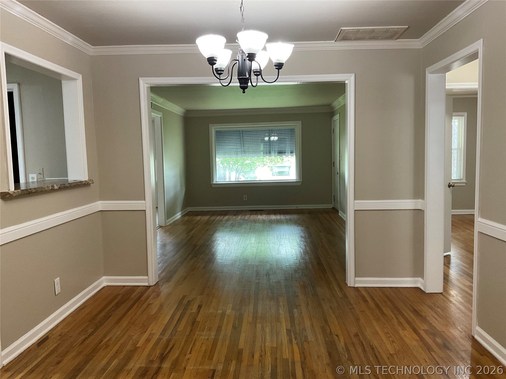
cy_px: 190
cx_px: 253
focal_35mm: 29
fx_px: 424
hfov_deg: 61.7
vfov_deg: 48.2
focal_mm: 3
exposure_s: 1/60
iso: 125
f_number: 1.8
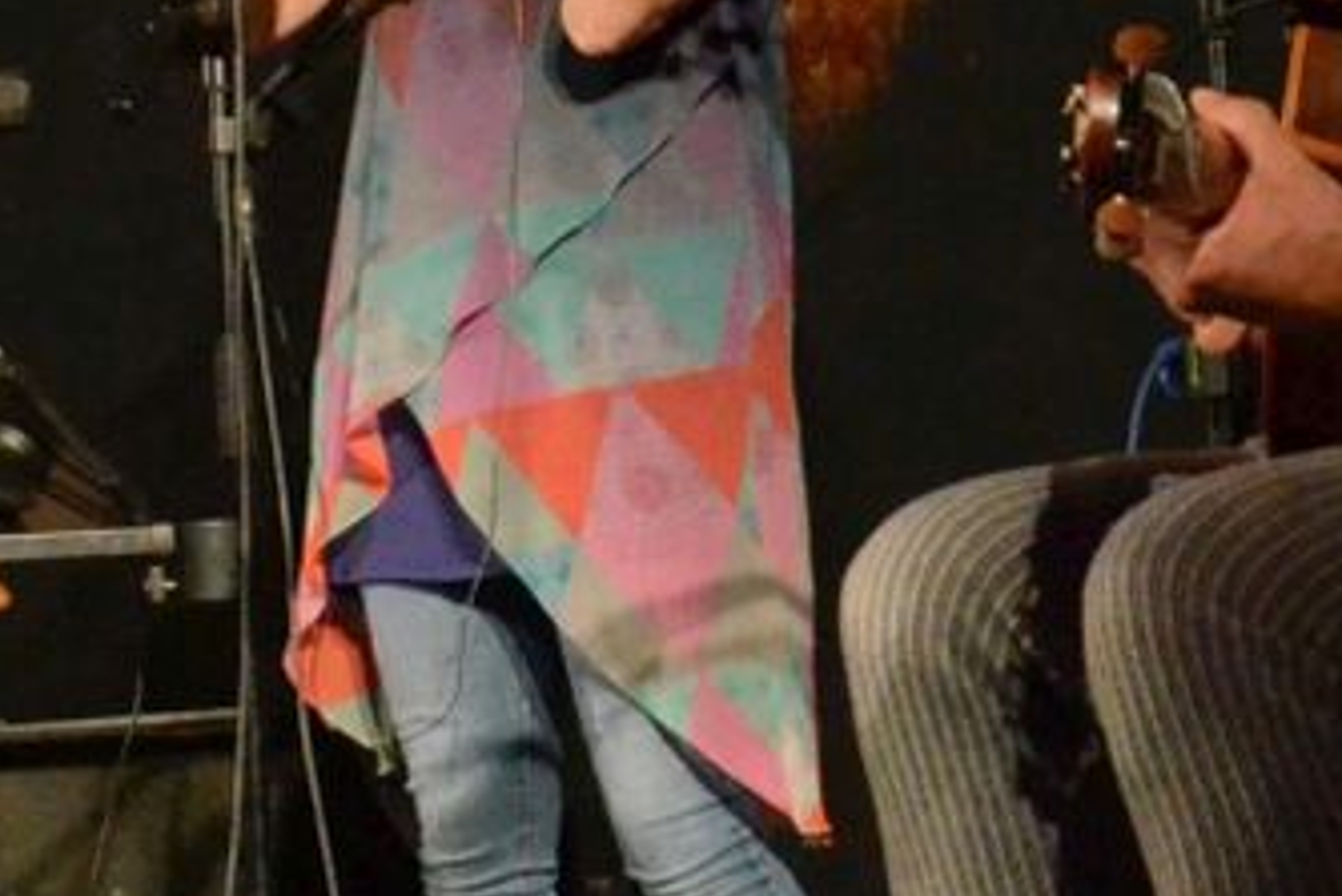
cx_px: -329
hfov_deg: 11.1
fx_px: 6750
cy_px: 558
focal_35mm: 181
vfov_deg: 7.6
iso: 6400
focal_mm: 28
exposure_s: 1/320
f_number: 4
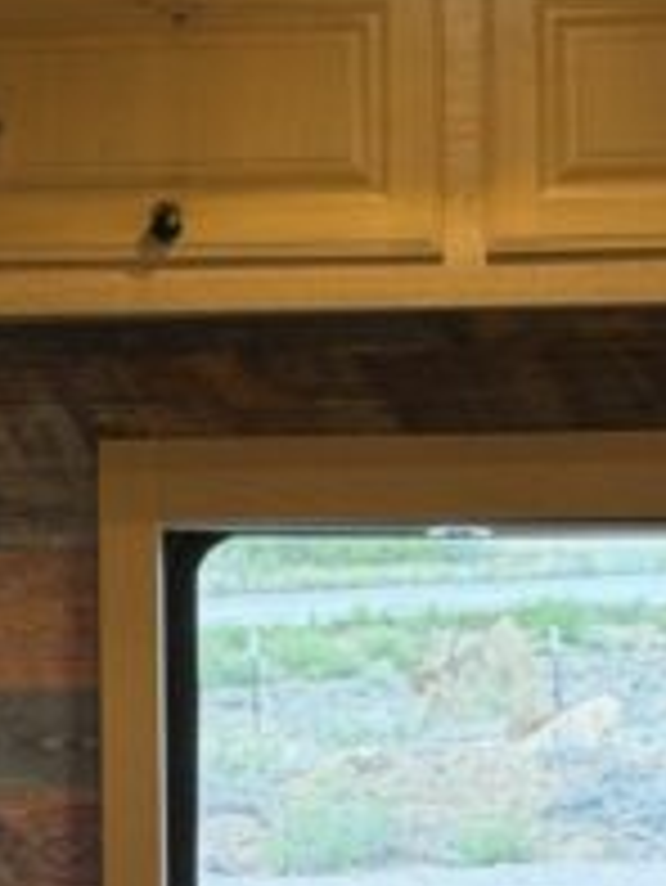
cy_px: 913
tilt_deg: -3.9
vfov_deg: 7.9
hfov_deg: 6.0
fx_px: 6381
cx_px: 99
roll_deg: +0.3
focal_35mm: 249
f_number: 1.78
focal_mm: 6.76
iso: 200
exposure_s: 1/60
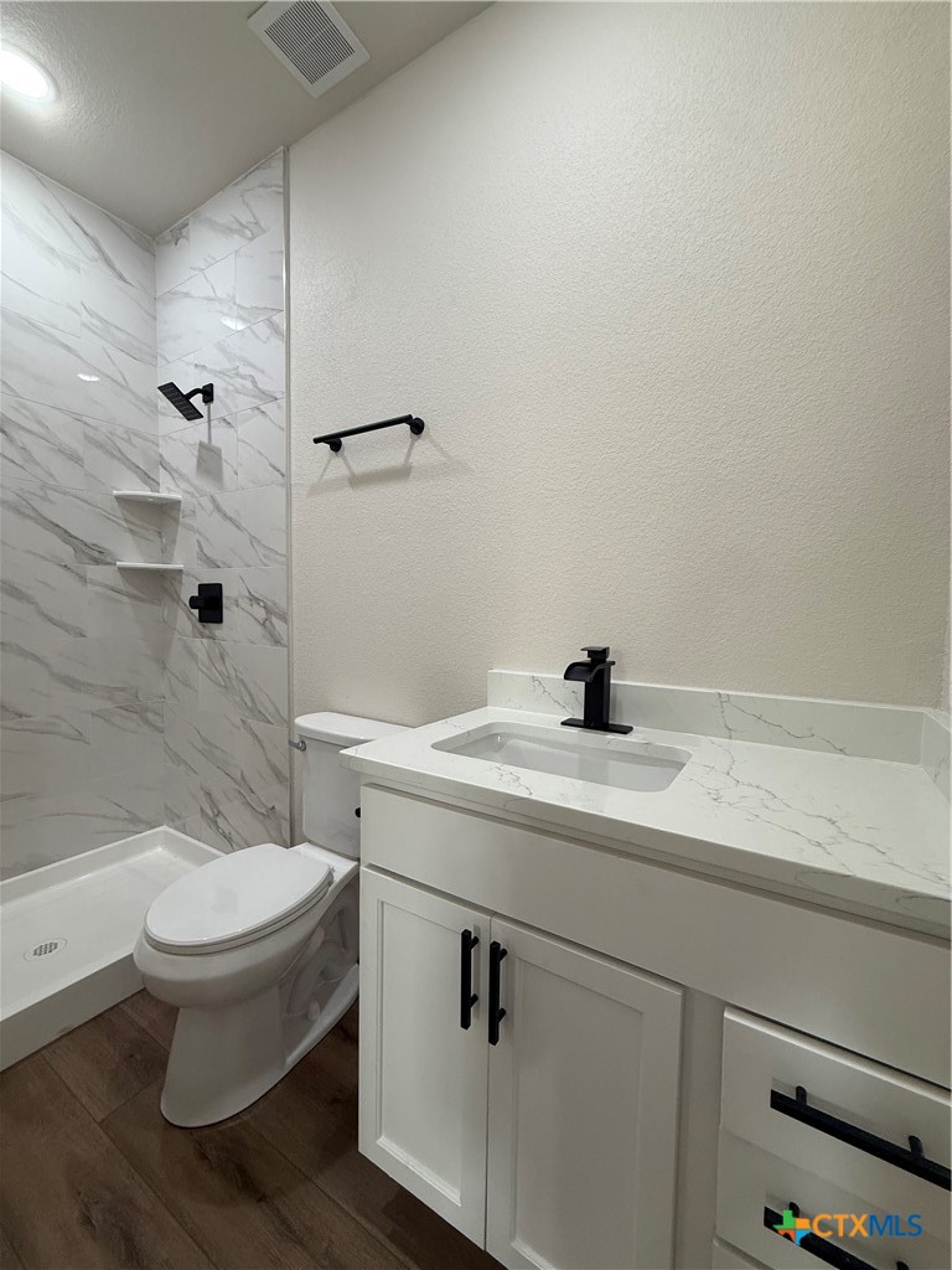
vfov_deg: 102.1
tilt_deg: -2.4
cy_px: 635
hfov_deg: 85.7
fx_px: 513
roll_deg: -1.1
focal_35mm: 14
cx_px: 476
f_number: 2.2
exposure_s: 1/120
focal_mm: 2.22
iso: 160
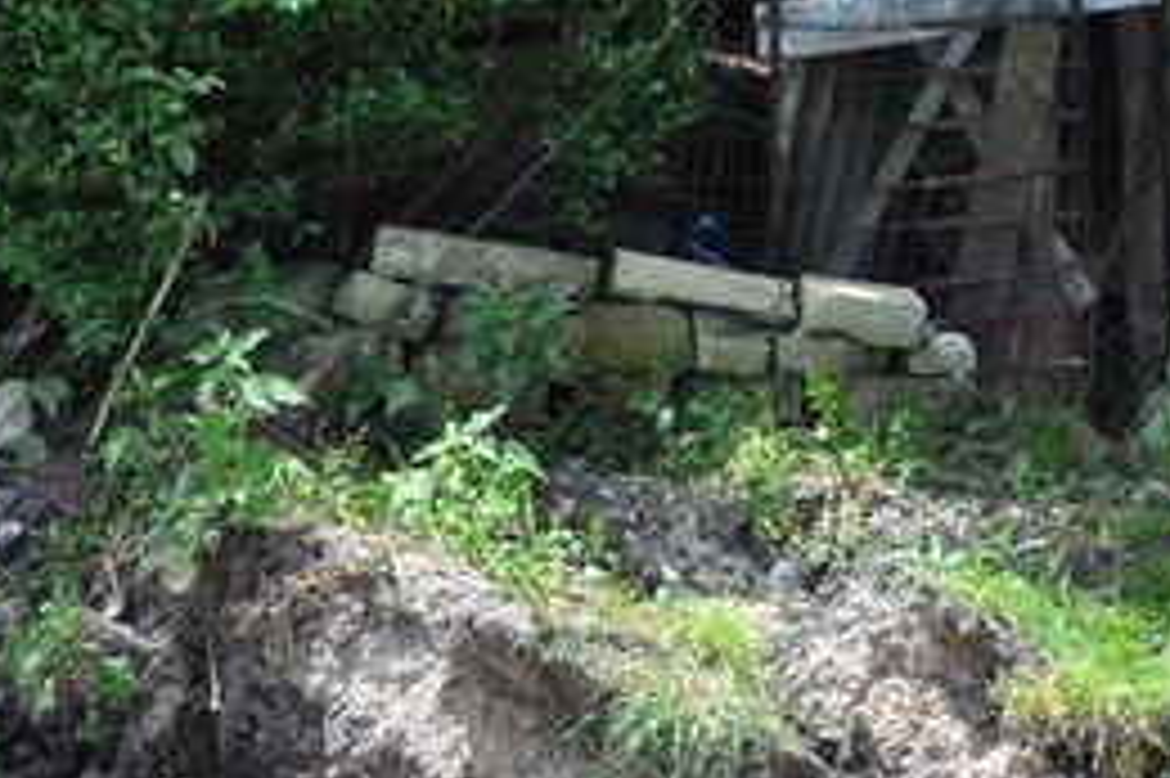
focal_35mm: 121
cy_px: 106
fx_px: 3930
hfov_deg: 16.3
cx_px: 1368
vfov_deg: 11.3
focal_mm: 30
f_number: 6.7
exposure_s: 1/180
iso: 200
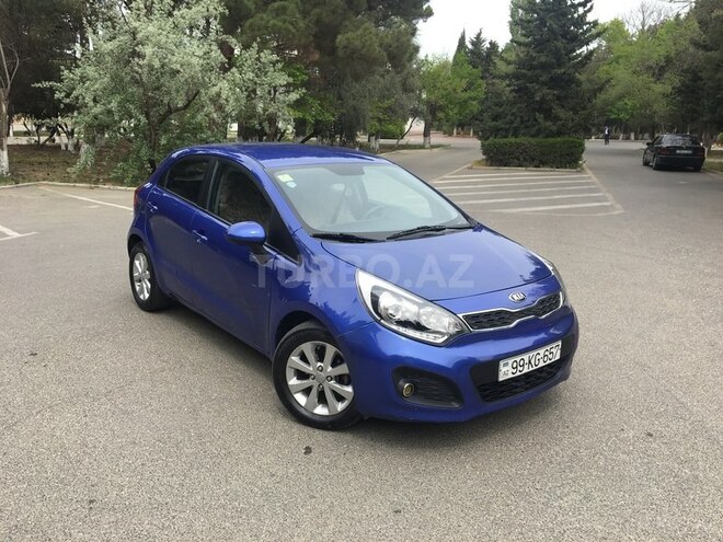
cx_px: 362
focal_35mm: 29
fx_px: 606
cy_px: 271
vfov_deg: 48.2
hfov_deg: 61.7
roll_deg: -1.5
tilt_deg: -12.3
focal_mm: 4.15
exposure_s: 1/620
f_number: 2.2
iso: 25
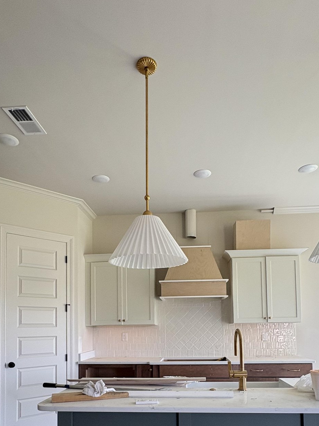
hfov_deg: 53.0
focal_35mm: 26
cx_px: 167
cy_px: 312
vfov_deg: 63.9
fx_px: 320
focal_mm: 2.22
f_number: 2.2
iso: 100
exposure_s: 1/99
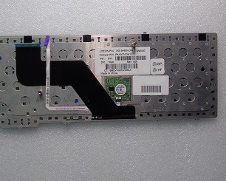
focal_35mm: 37
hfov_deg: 48.4
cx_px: 80
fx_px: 248
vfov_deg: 40.1
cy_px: 80
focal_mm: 5.2
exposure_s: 1/13
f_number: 5.4
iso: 100
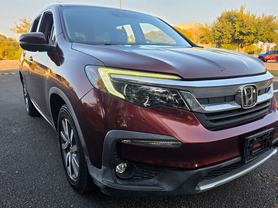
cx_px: 145
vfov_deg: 54.9
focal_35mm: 25
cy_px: 108
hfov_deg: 69.4
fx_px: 201
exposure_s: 1/1894
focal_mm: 6.5
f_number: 1.4
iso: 64
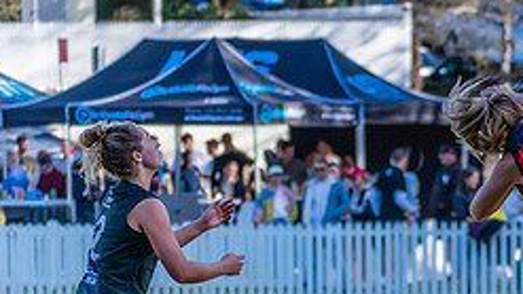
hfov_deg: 4.4
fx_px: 6838
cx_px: 664
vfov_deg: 2.5
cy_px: 268
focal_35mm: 493
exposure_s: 1/1600
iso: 1100
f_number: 5
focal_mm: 150
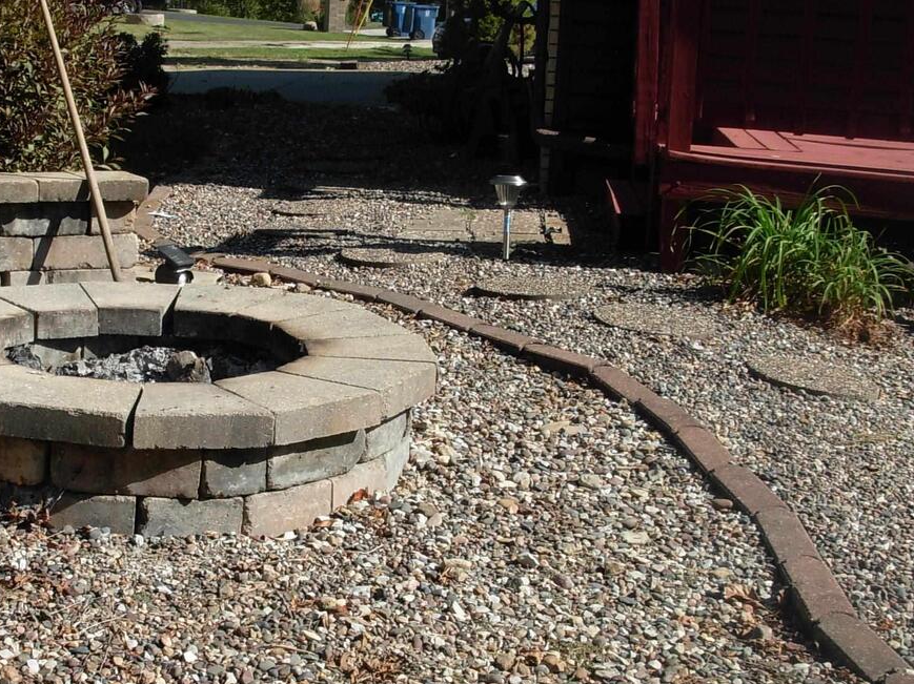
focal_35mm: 63
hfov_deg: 30.1
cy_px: 416
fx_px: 1663
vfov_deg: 23.2
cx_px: 207
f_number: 4.9
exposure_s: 1/406
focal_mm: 6.3
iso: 79
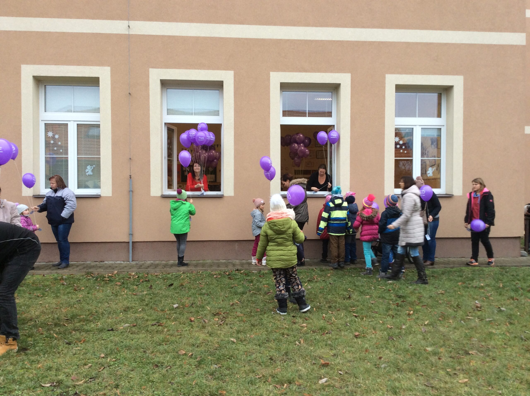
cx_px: 265
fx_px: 489
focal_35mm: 32
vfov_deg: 44.1
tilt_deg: -0.8
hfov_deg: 56.9
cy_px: 198
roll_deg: +0.3
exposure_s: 1/33
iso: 40
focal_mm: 3.3
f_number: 2.4
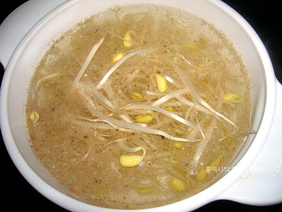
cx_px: 141
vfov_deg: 41.8
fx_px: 277
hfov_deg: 54.0
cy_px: 106
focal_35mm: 34
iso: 50
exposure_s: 1/60.1
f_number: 2.9
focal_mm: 5.7
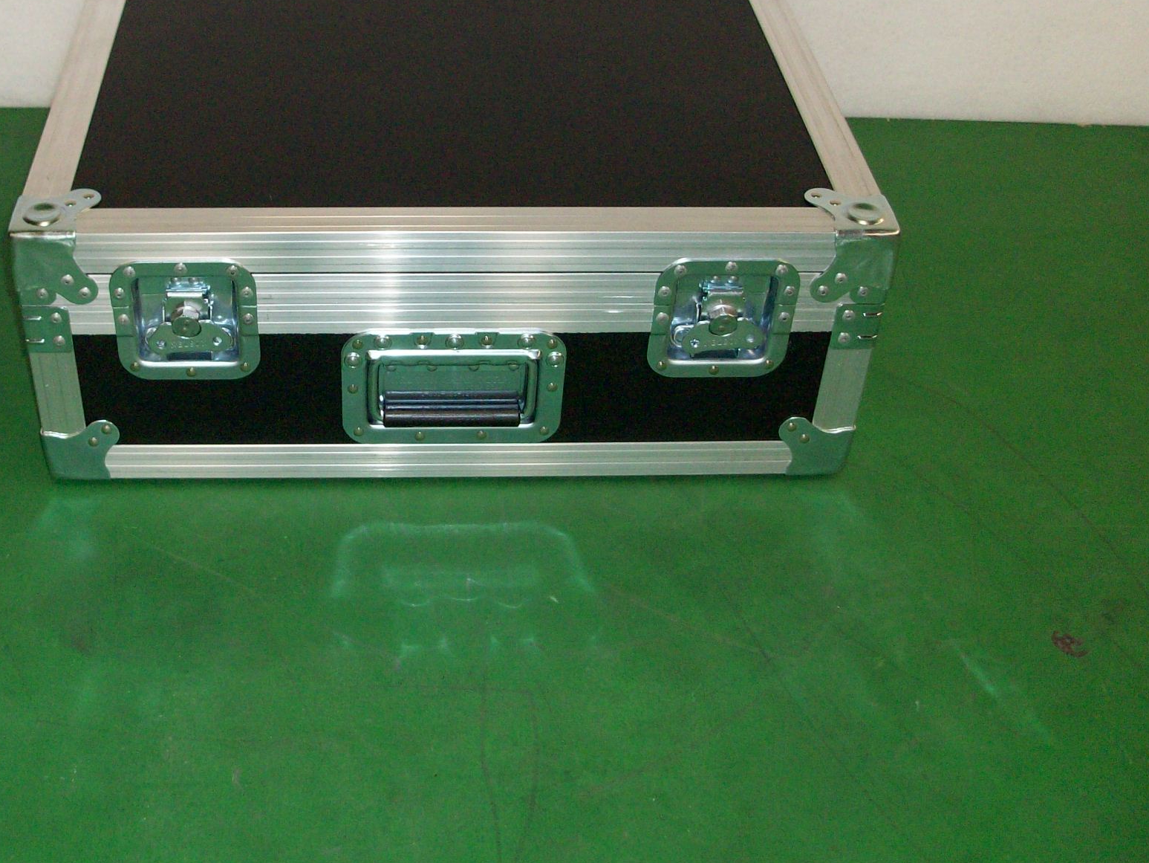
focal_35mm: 45
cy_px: 325
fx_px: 1494
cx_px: 457
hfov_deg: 41.9
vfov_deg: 32.1
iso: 160
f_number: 2.8
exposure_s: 1/42.4
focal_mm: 5.7
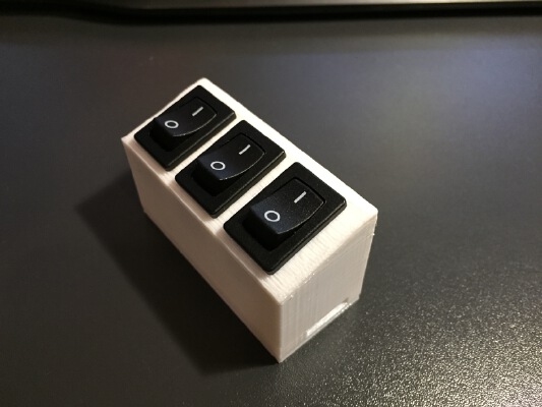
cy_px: 204
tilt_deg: -49.9
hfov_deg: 61.6
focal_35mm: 29
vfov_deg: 48.2
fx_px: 454
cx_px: 271
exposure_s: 1/20
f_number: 2.2
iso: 250
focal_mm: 4.15
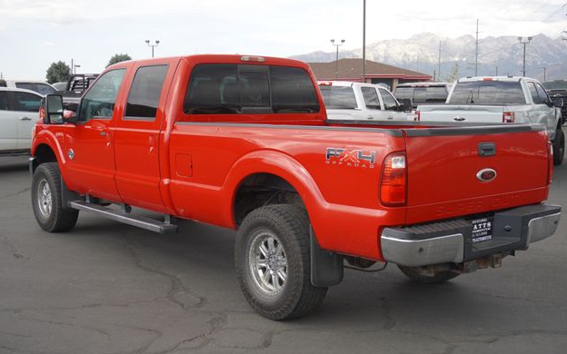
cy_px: 182
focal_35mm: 46
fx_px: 703
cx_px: 287
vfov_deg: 28.3
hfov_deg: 43.9
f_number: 4.5
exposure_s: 1/200
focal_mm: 29
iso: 100
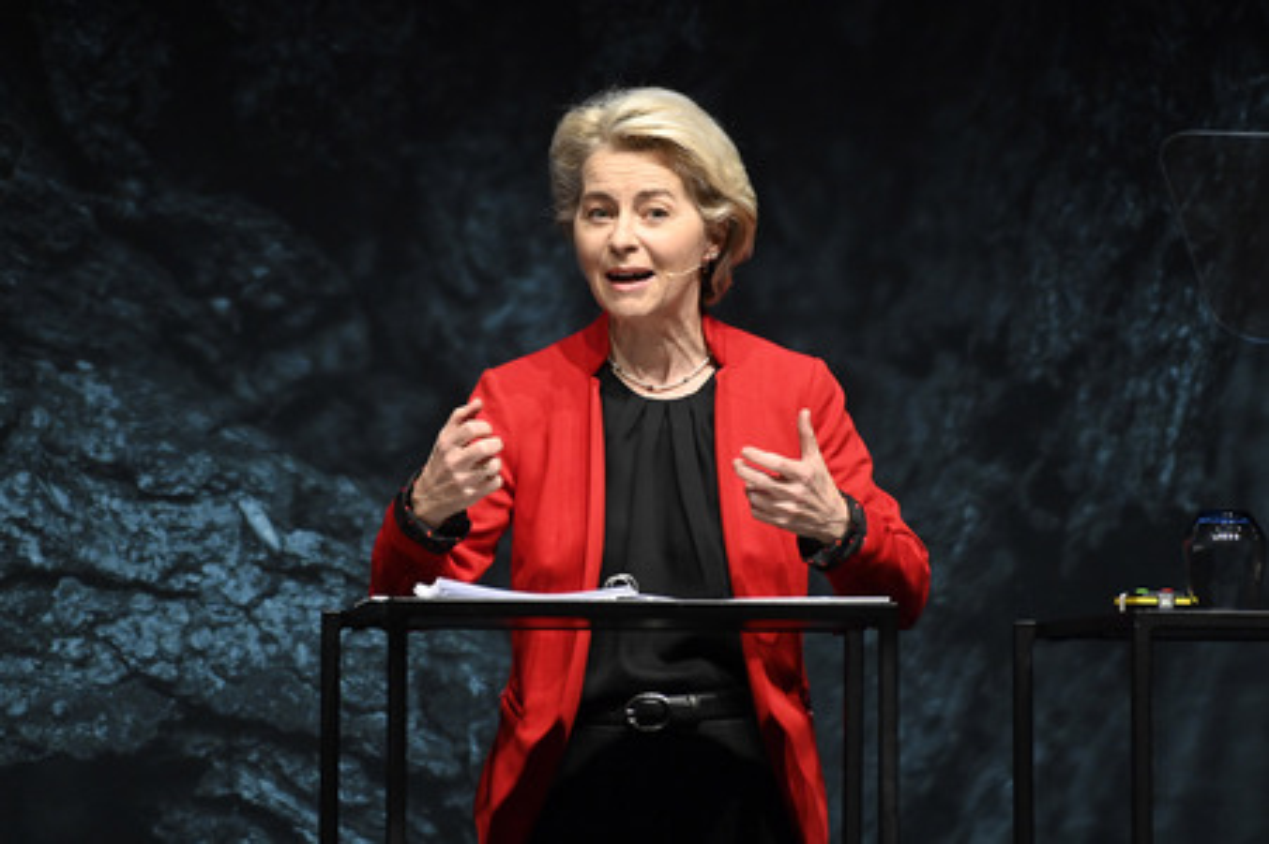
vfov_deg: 2.7
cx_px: 634
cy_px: 422
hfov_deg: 4.1
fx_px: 17612
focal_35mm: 500
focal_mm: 500
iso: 8000
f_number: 5.6
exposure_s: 1/320
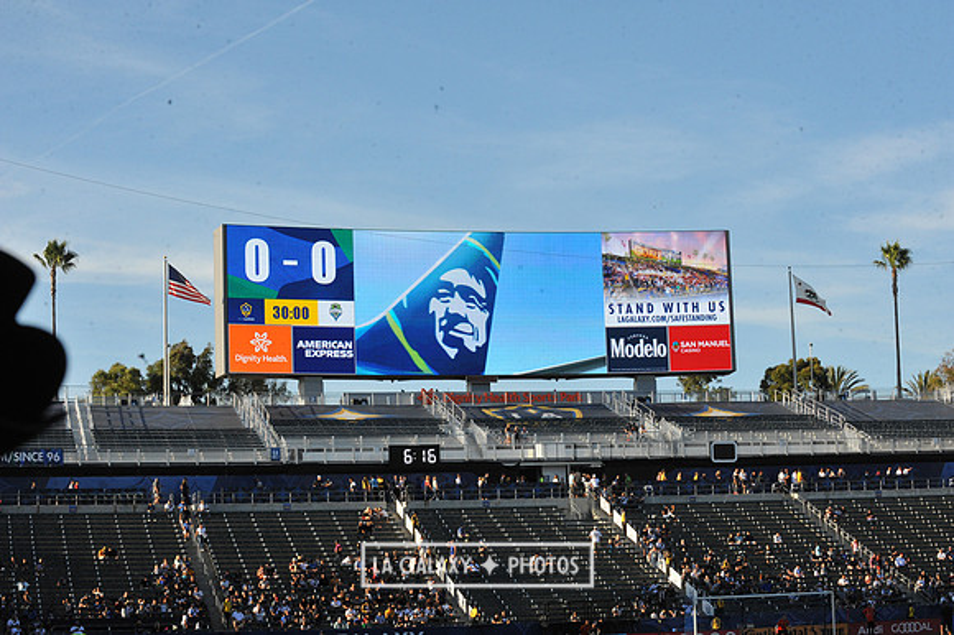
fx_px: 2119
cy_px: 318
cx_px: 477
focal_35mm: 80
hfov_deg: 25.4
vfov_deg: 17.0
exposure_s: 1/1000
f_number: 16
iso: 1600
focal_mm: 80
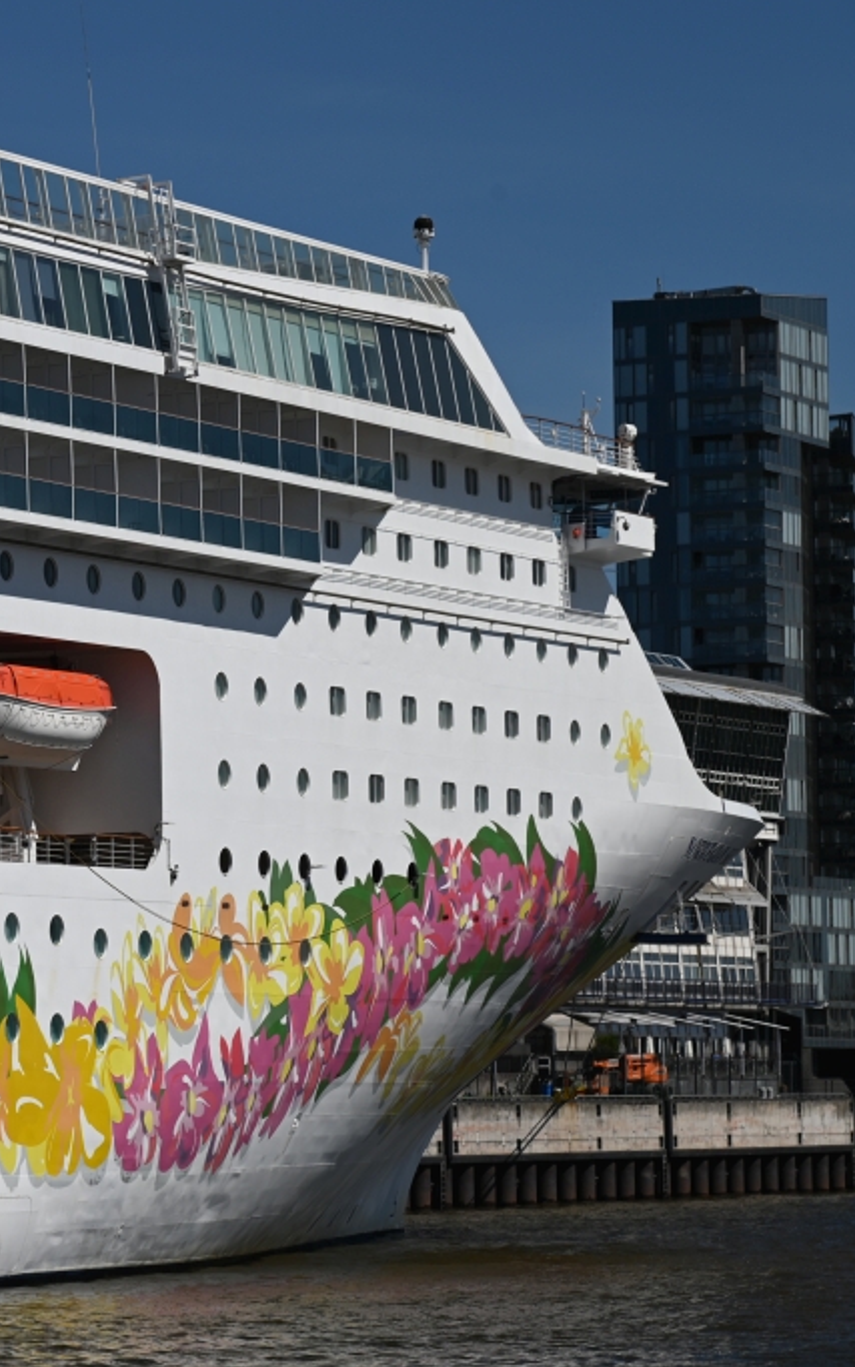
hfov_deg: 8.7
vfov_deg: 13.9
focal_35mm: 150
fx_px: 5591
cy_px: 684
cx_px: -80
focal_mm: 98
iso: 100
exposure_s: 1/1000
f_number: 8
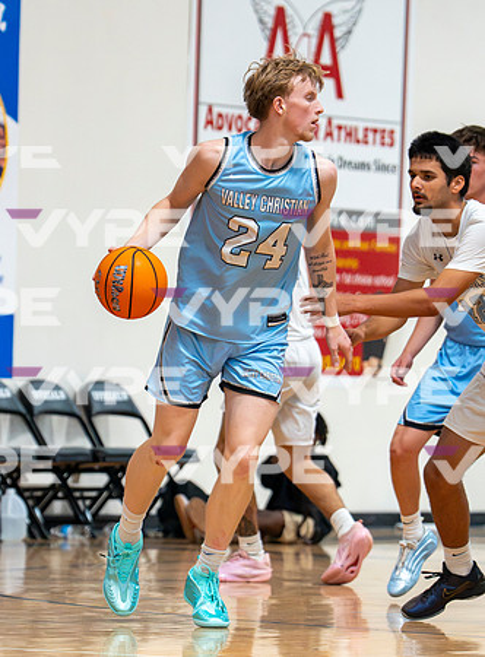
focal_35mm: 326
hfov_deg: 4.5
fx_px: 6152
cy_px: 411
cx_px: 231
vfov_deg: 6.1
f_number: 3.2
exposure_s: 1/1250
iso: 10000
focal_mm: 145
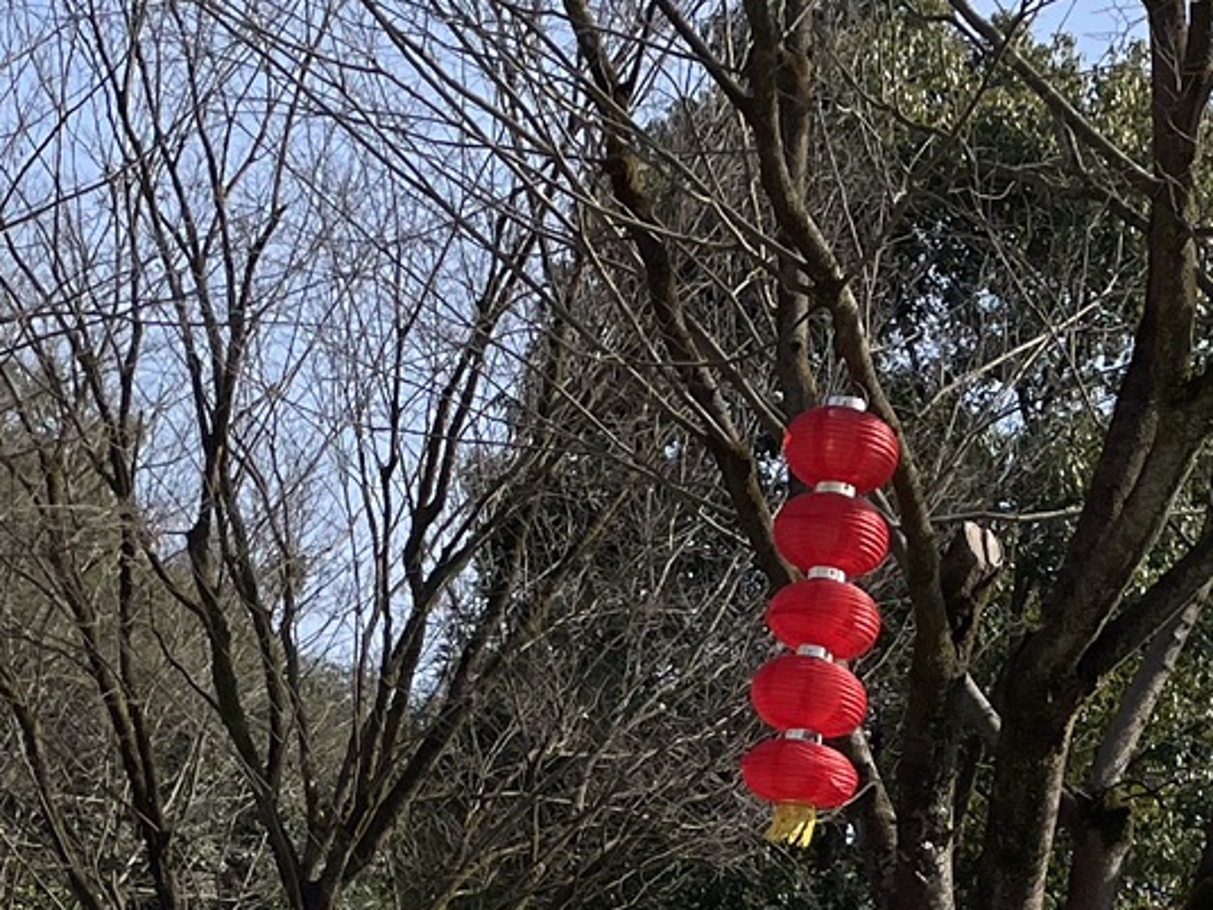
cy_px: 1422
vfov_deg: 14.1
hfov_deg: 20.0
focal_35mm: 97
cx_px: 993
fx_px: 3399
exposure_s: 1/2451
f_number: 1.6
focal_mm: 4.2
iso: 32
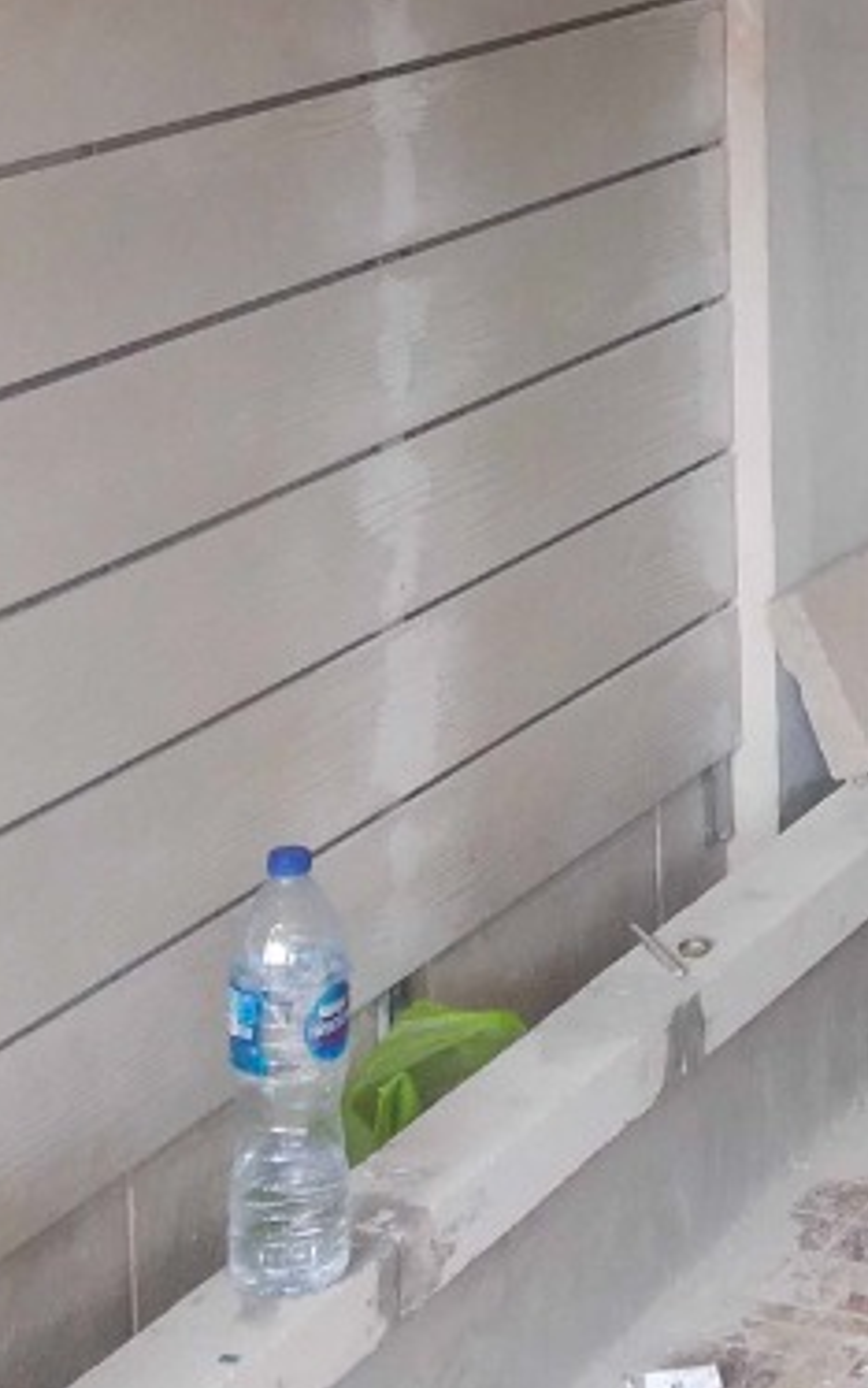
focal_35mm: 102
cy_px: -160
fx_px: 3858
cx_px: 1209
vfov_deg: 19.5
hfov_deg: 12.3
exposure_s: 1/50
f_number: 1.8
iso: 166
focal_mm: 3.95
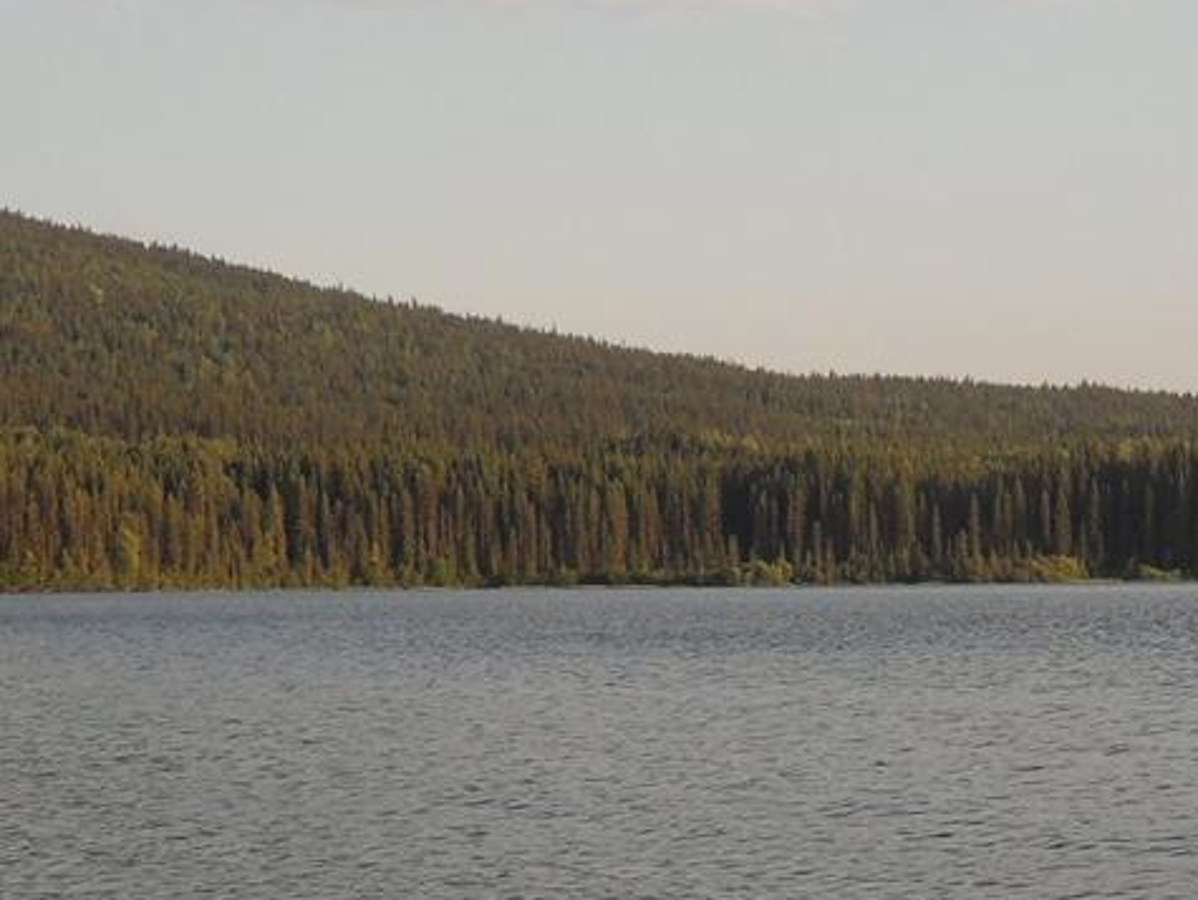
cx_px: 1130
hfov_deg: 18.7
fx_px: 3567
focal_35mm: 103
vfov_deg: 14.4
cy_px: 403
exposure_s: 1/500
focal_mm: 6
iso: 80
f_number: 3.6
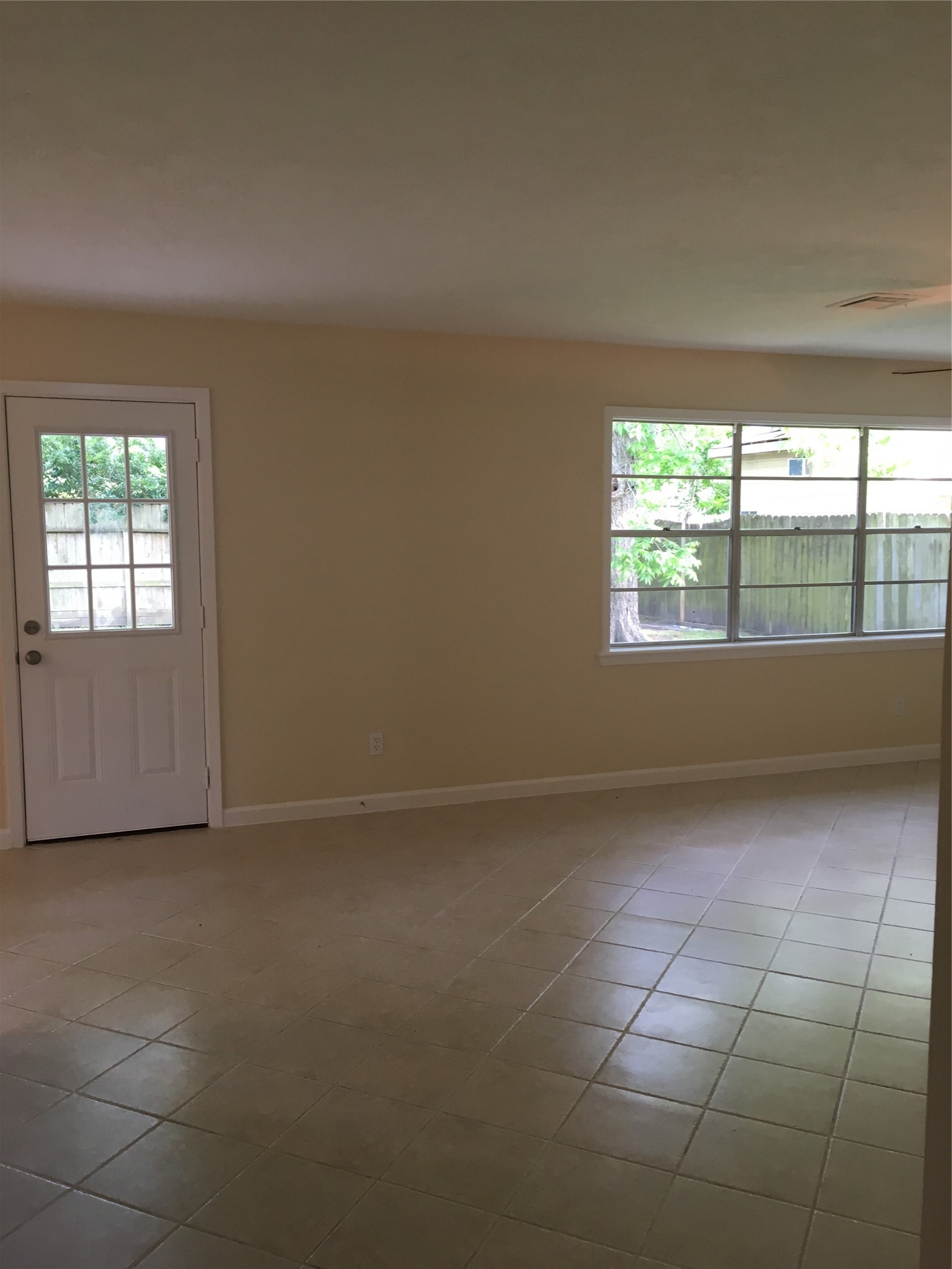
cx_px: 476
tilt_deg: -5.9
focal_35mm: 29
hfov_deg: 48.2
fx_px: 1063
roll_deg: +0.0
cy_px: 634
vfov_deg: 61.7
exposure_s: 1/30
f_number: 2.2
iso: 50
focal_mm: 4.15
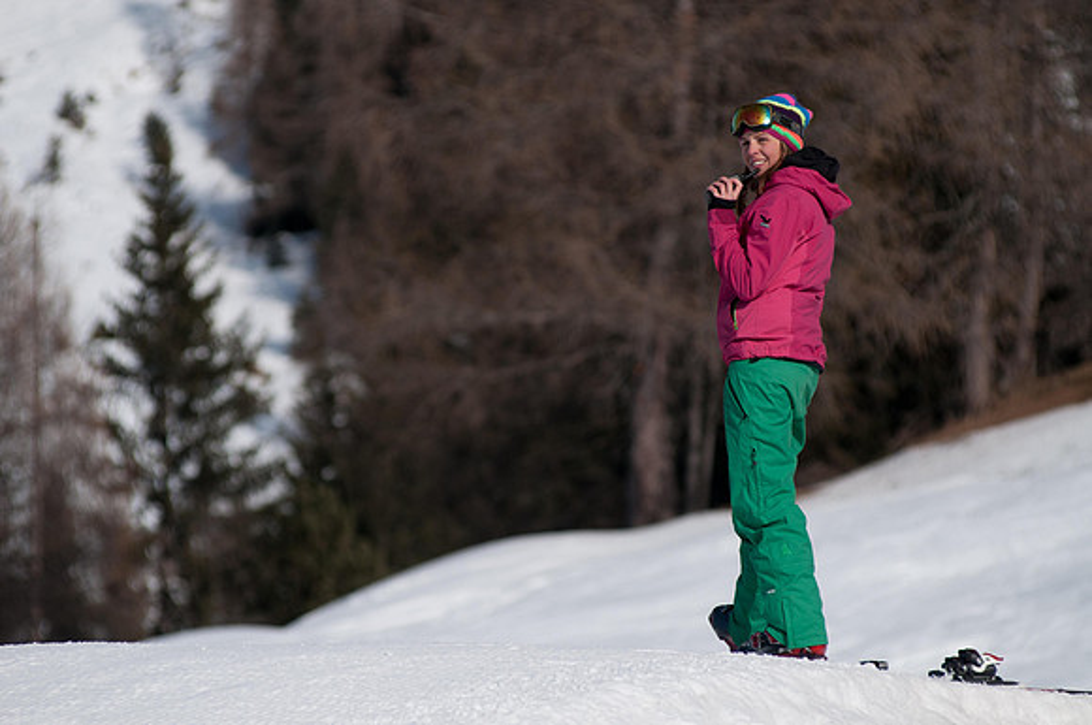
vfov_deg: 4.6
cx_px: 546
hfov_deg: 6.9
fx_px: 9087
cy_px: 362
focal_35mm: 300
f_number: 4.5
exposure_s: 1/1250
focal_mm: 200
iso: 200
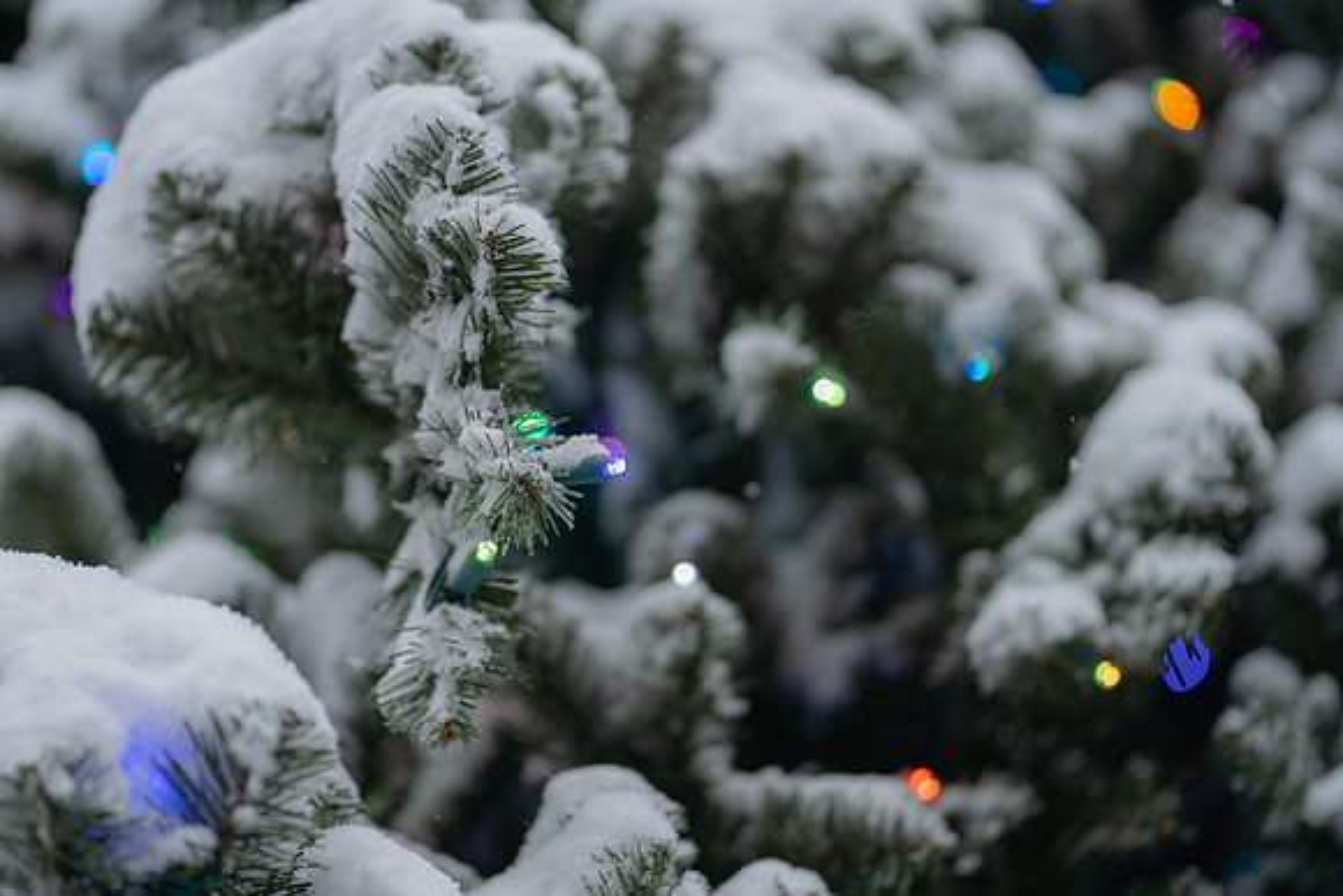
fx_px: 3601
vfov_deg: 14.2
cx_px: 580
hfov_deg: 21.1
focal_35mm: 97
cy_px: 478
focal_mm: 85
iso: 200
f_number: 2
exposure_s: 1/800
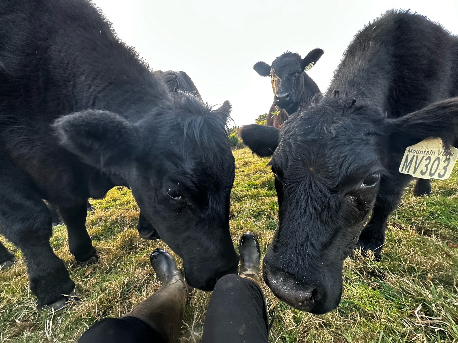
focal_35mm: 14
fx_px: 185
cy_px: 172
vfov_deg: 85.7
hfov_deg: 102.1
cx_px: 229
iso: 250
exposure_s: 1/99
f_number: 2.2
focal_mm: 2.22
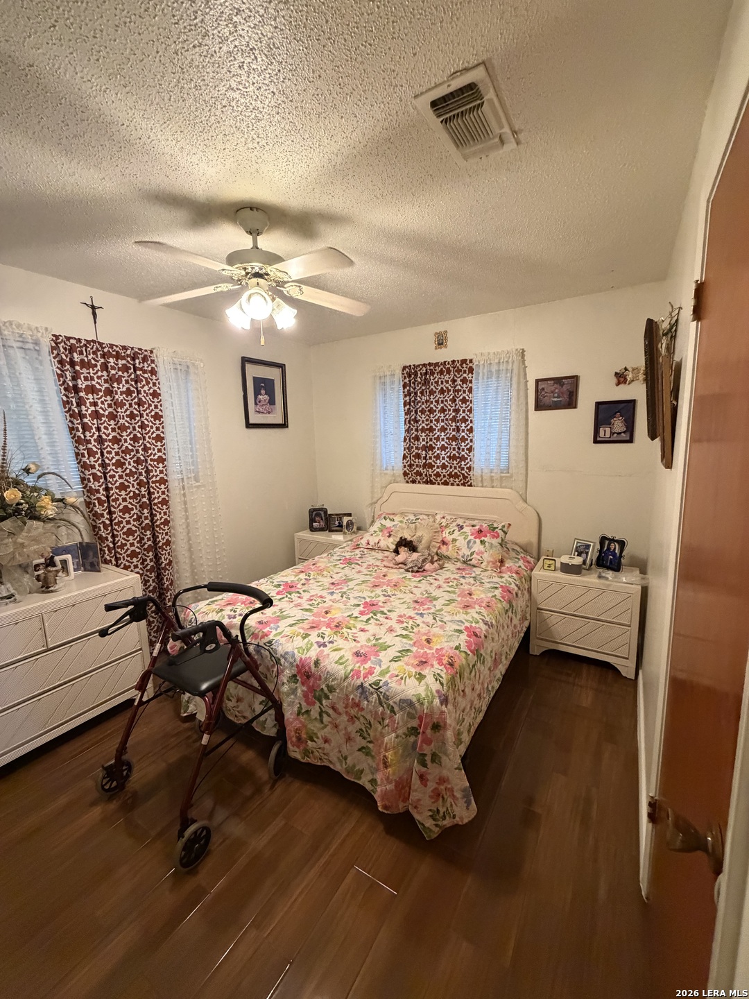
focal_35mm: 14
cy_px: 500
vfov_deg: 102.1
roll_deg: +1.9
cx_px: 374
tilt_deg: -7.8
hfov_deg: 85.7
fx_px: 404
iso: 640
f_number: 2.2
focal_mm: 2.22
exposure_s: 1/60
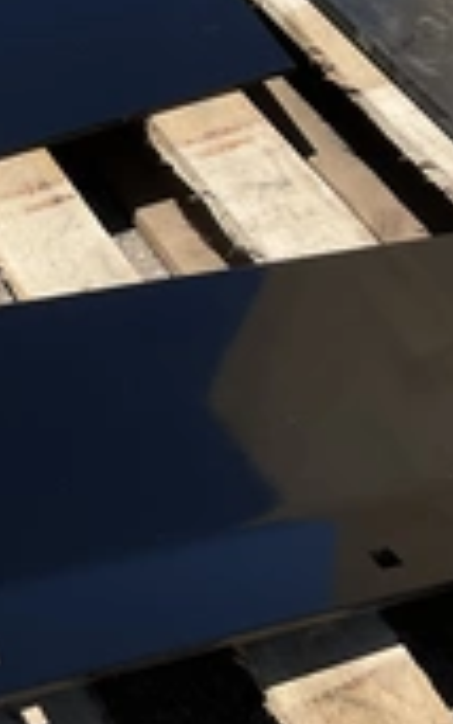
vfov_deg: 28.4
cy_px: 250
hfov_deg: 17.6
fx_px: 1421
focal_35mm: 72
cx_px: -13
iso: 25
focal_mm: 3
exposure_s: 1/1786
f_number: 1.8
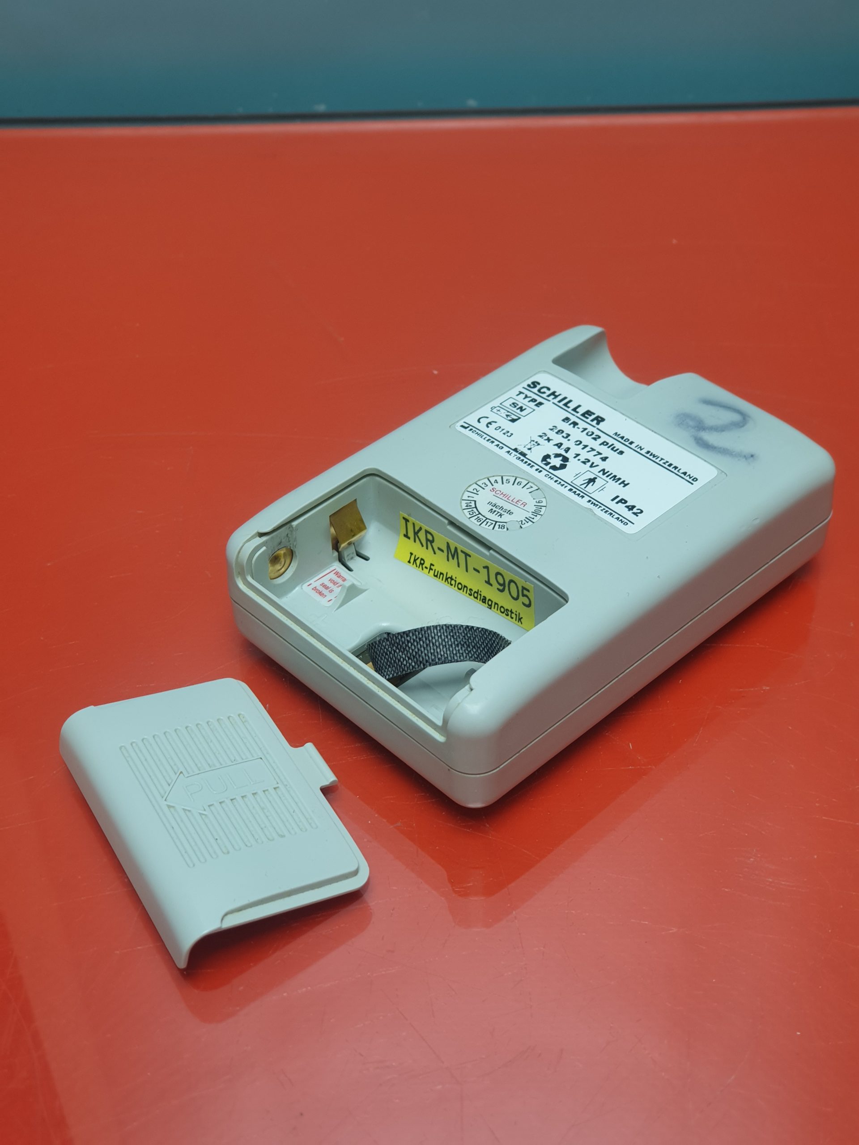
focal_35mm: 52
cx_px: 430
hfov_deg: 28.0
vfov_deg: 36.8
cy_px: 572
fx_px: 1721
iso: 50
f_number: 2.4
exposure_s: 1/33
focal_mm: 6
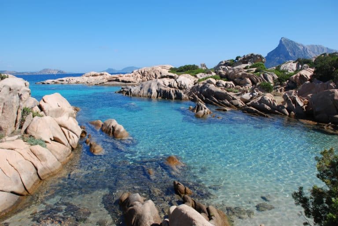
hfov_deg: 61.9
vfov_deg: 43.7
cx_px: 169
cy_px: 113
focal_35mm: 30
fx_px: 282
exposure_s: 1/200
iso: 100
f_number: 7.1
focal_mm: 20
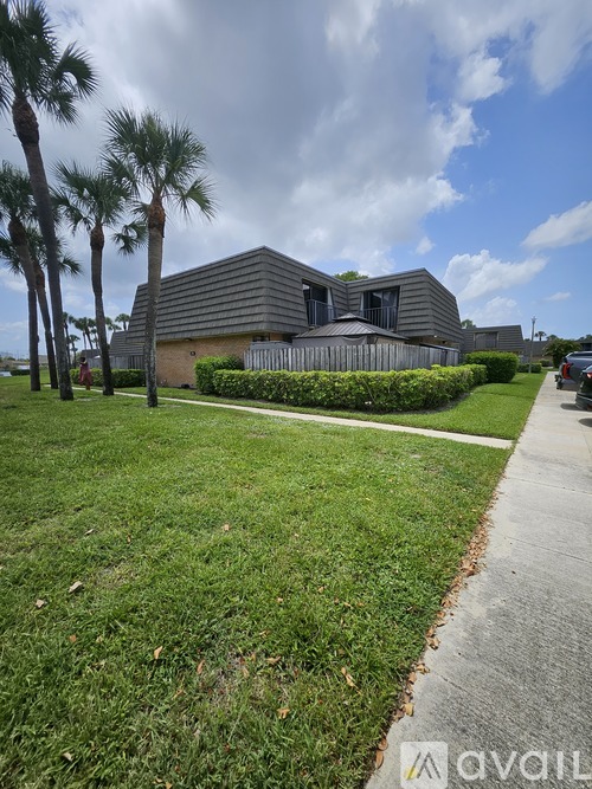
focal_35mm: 13
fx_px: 297
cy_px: 394
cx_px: 296
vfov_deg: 106.2
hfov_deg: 89.9
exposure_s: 1/1645
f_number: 2.2
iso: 32
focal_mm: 1.74
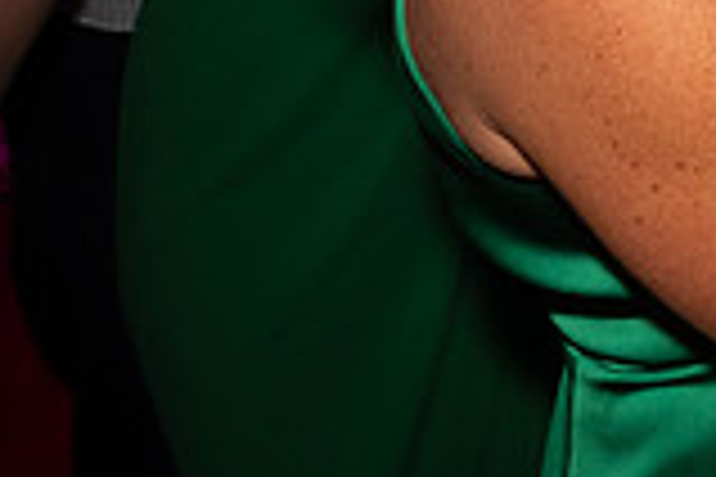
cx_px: 1171
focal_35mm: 51
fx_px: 1014
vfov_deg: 20.7
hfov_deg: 24.9
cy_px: -320
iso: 640
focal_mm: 14
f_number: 9
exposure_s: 1/15
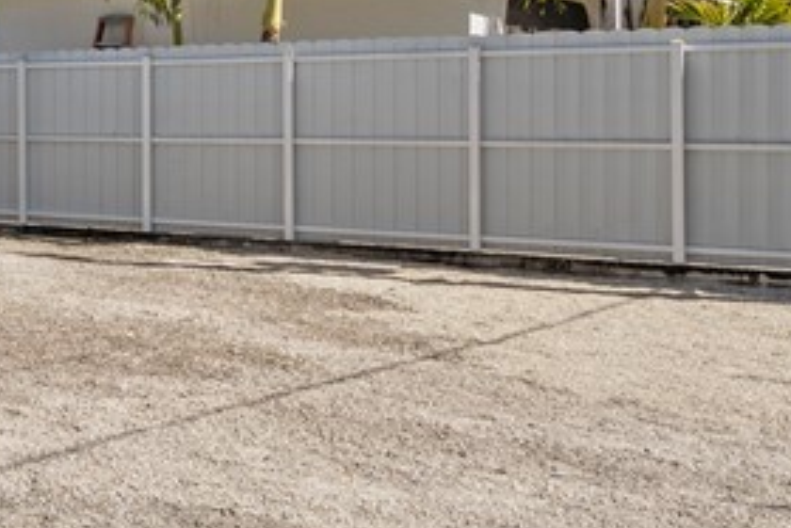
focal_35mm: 62
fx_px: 1363
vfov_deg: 21.8
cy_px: 136
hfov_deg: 20.8
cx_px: -672
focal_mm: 16
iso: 100
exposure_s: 1/250
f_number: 10
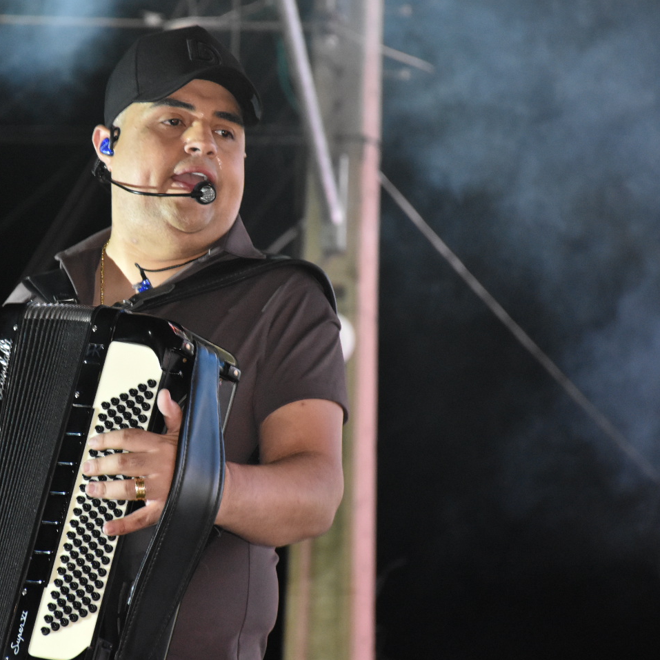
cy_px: 328
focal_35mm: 302
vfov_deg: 5.8
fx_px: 6514
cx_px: 130
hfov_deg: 5.8
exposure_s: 1/100
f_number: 5.6
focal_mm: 140
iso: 2500
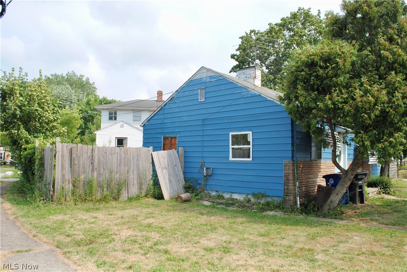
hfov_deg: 67.3
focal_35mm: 27
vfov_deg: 48.0
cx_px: 204
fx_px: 305
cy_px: 136
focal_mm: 18
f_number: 8
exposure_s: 1/200
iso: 100
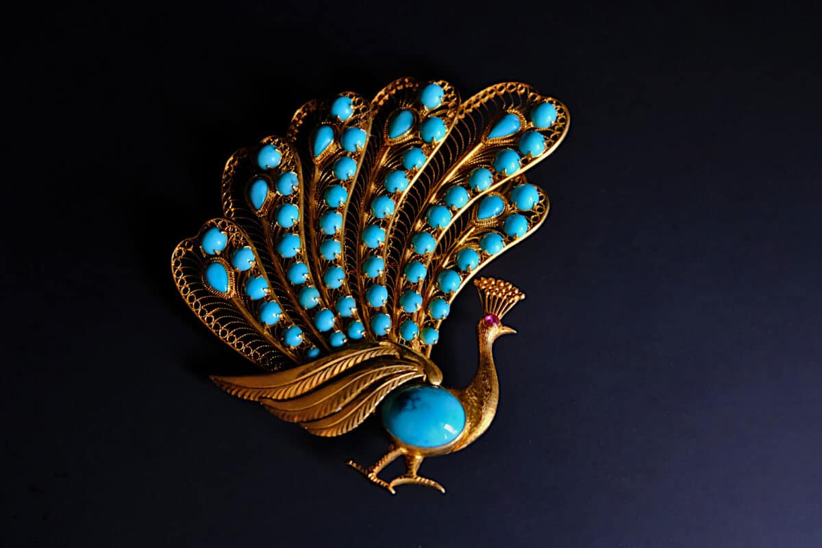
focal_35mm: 23
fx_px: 525
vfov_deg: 55.1
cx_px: 411
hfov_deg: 76.1
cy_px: 274
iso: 1600
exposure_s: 1/8
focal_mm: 15
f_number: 4
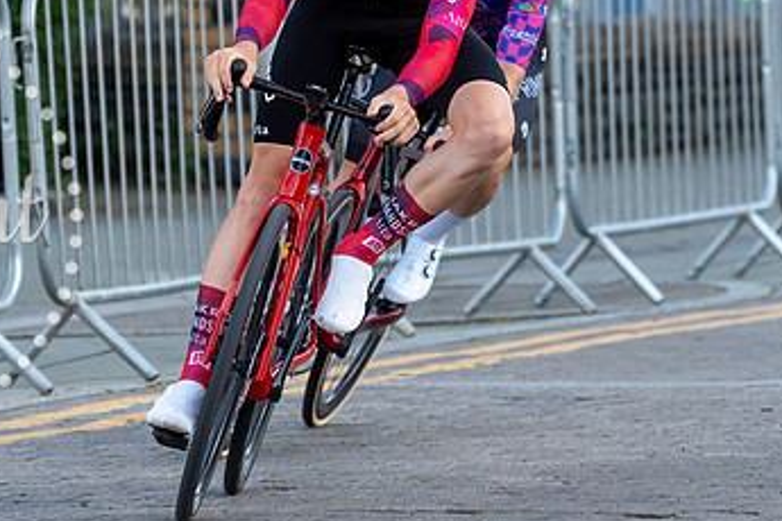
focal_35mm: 371
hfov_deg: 5.6
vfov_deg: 3.7
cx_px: 468
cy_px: -17
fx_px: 8058
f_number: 3.2
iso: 500
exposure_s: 1/800
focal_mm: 117
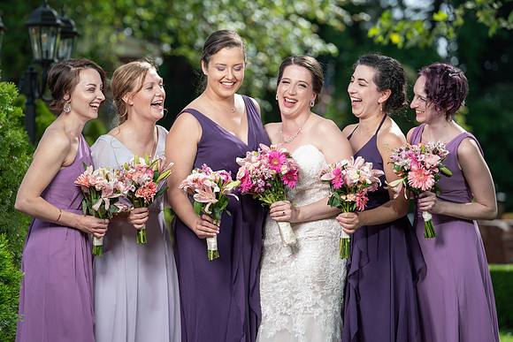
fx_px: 2480
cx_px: 240
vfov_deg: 7.9
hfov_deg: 11.8
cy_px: 179
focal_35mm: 174
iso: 50
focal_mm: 162
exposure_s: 1/200
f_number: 4
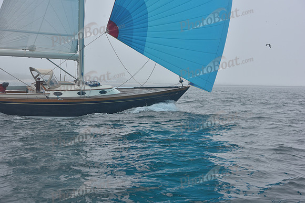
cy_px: 102
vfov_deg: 19.5
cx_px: 152
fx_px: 593
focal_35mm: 70
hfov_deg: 28.8
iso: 250
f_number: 8
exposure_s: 1/800
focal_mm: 70
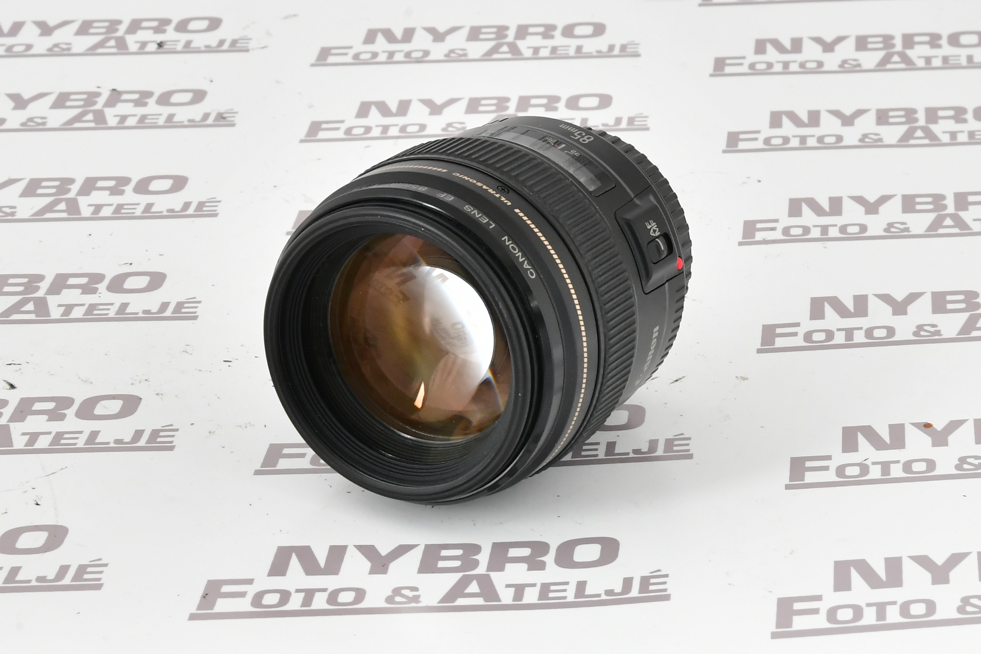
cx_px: 490
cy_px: 327
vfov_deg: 26.0
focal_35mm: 52
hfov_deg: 38.2
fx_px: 1417
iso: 1600
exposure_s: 1/125
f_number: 14
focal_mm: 52
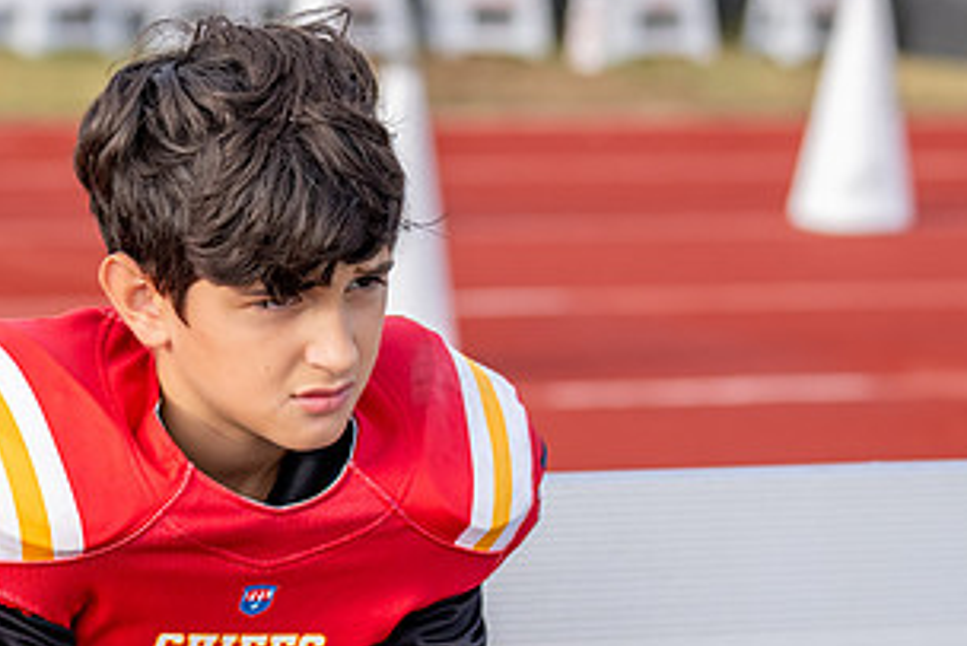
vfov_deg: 7.0
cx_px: 161
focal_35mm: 195
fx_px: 5240
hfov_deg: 10.5
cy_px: 423
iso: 250
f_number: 2.8
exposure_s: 1/2000
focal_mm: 70
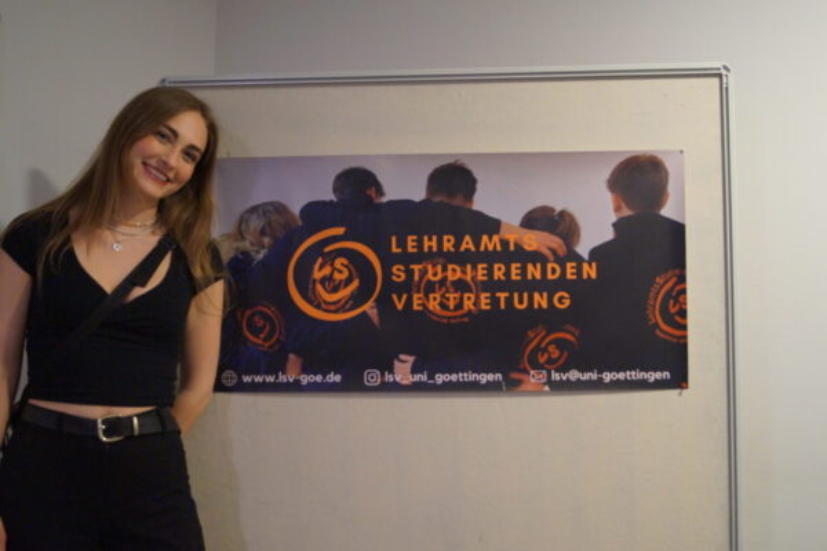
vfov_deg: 34.2
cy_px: 276
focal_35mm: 39
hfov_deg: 49.6
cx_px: 414
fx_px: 896
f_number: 4.5
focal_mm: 26
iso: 3200
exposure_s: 1/30
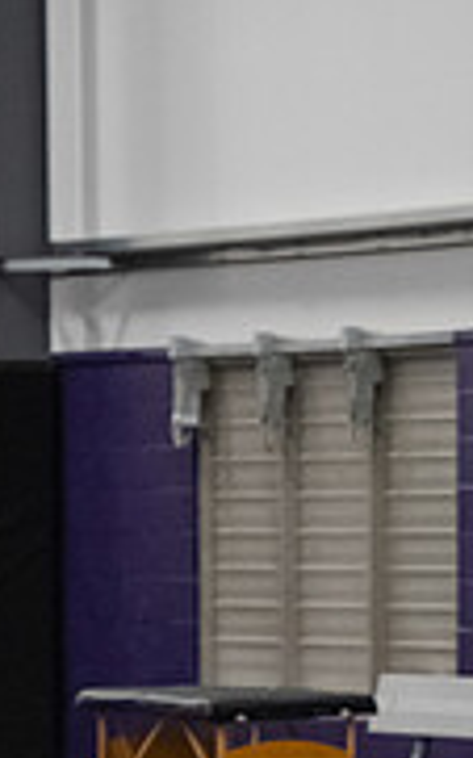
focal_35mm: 457
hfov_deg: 2.9
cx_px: 720
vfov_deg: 4.6
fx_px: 9433
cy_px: 693
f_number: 2.8
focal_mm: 140
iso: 6400
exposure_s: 1/800
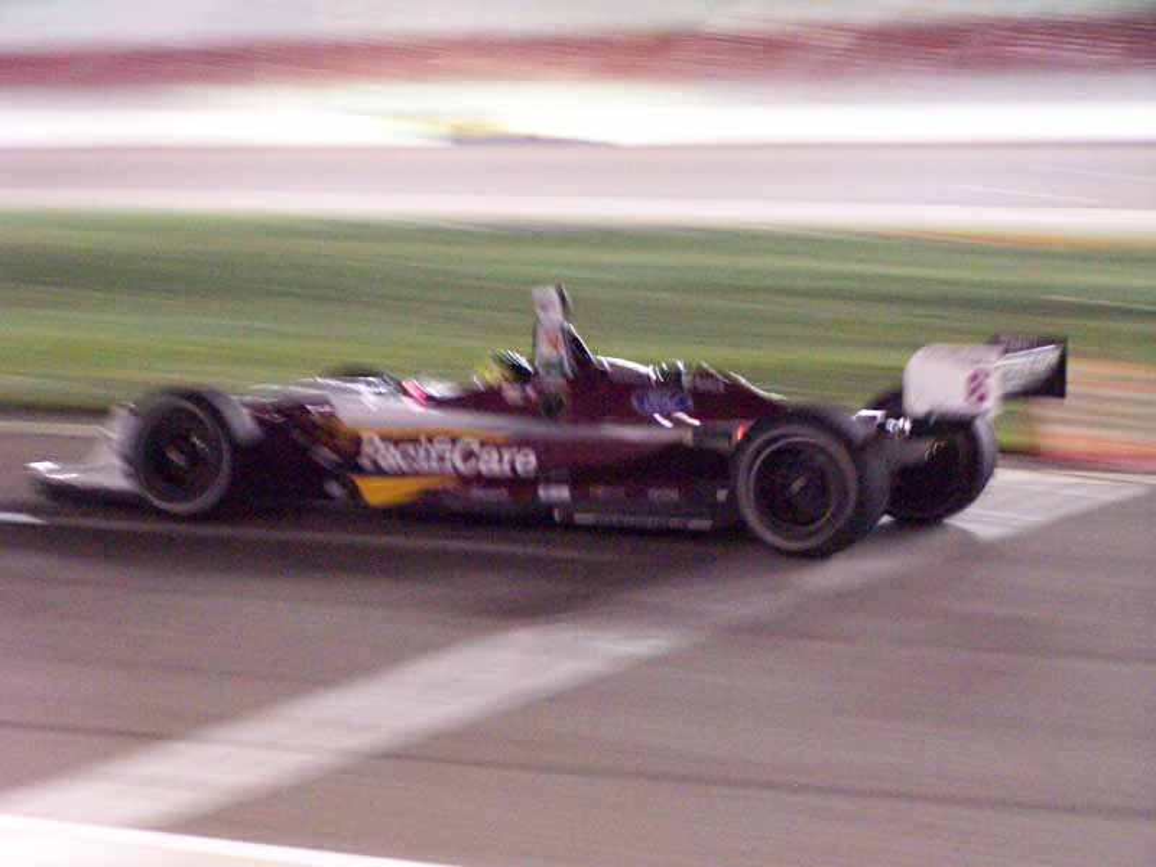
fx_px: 3139
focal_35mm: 94
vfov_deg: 15.7
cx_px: 578
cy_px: 434
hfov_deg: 20.9
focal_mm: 15.6
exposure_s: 1/30
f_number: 3.2
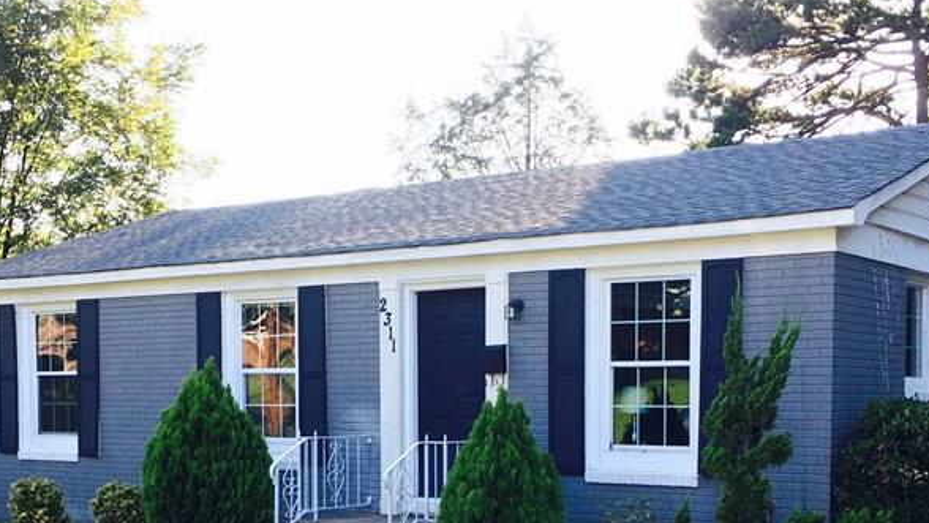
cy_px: 460
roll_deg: +0.1
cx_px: 447
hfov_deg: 37.8
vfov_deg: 21.4
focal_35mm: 55
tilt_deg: -2.9
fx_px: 1355
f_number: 2.2
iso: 25
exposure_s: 1/154
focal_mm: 4.15
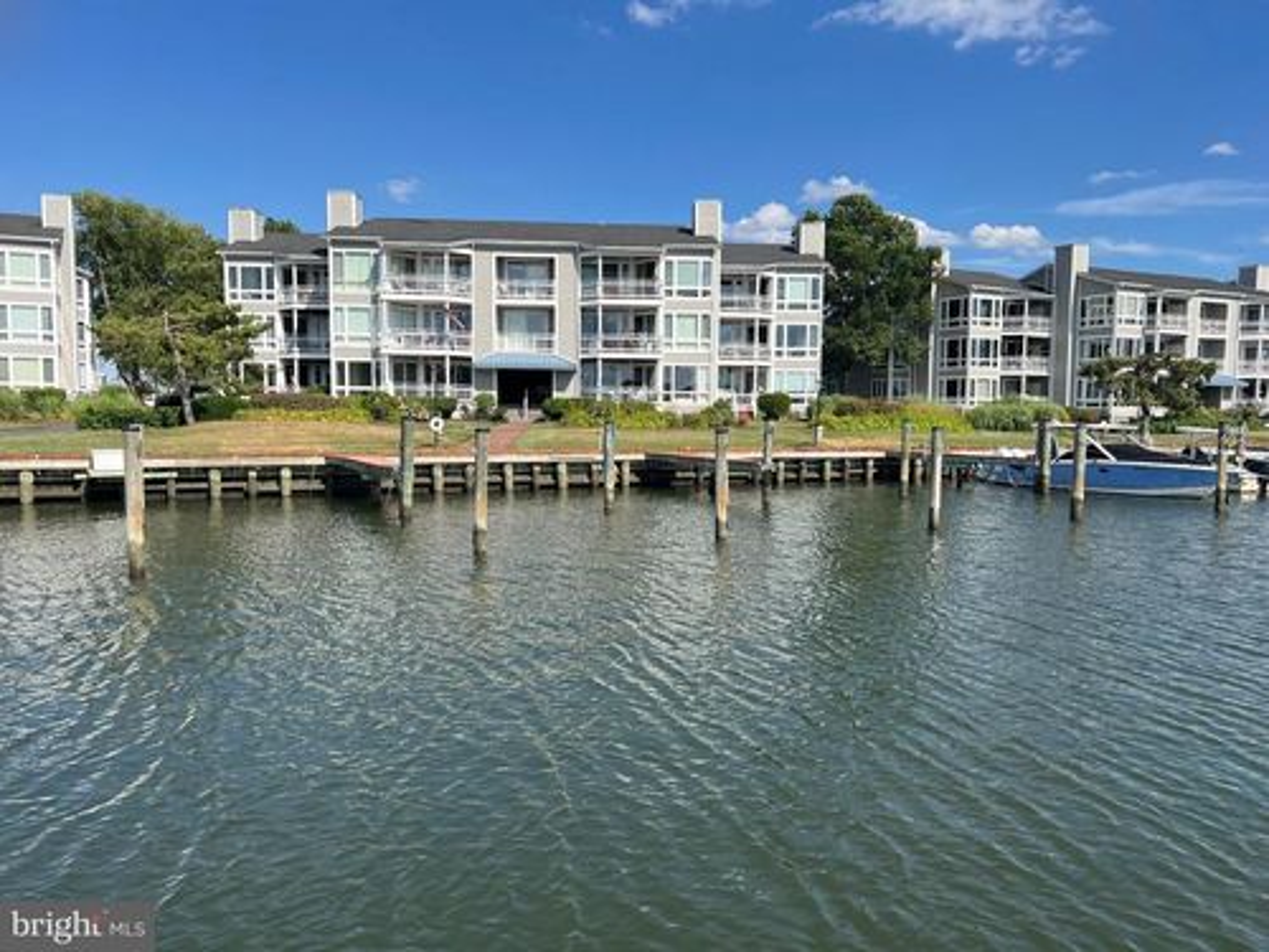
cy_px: 476
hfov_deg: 67.3
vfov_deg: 53.1
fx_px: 953
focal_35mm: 26
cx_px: 634
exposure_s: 1/4630
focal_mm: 5.7
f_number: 1.5
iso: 50
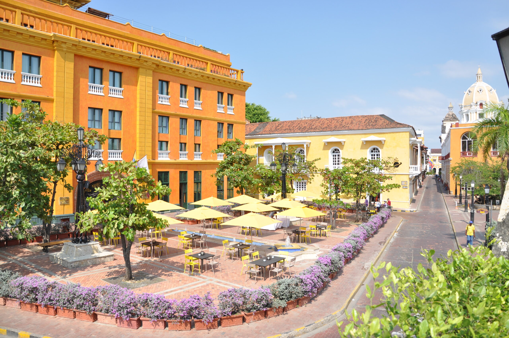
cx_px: 254
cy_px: 169
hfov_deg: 67.4
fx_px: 381
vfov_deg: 47.8
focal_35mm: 27
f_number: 5.6
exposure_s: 1/800
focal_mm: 18
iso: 200
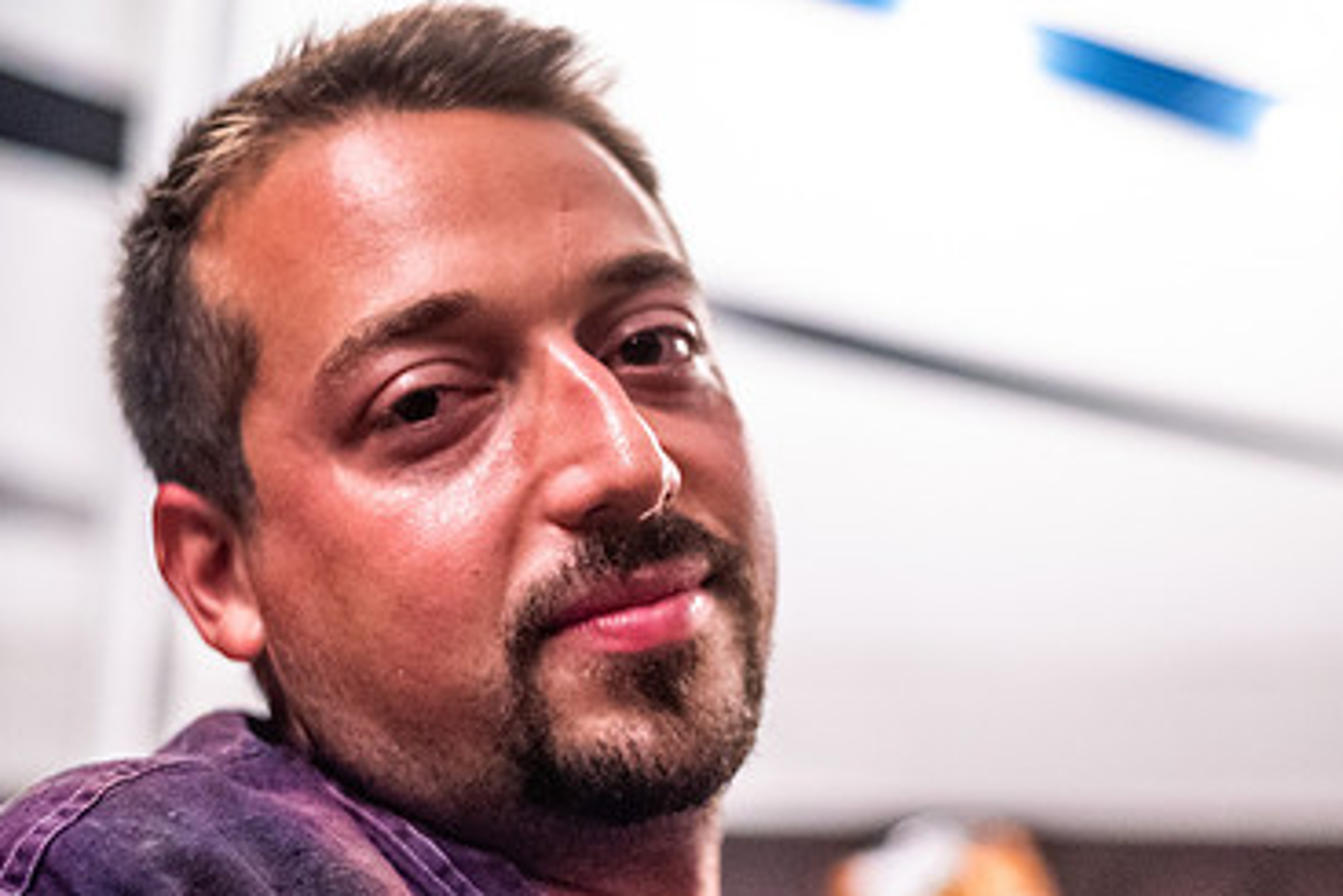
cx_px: 703
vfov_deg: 17.3
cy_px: 558
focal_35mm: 79
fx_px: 2948
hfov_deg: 25.7
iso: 6400
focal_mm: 50
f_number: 2
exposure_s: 1/80
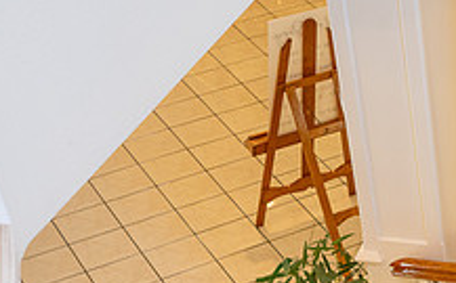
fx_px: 1254
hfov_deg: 19.0
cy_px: 366
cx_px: 597
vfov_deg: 12.5
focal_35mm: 101
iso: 1250
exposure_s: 1/200
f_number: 4
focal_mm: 37
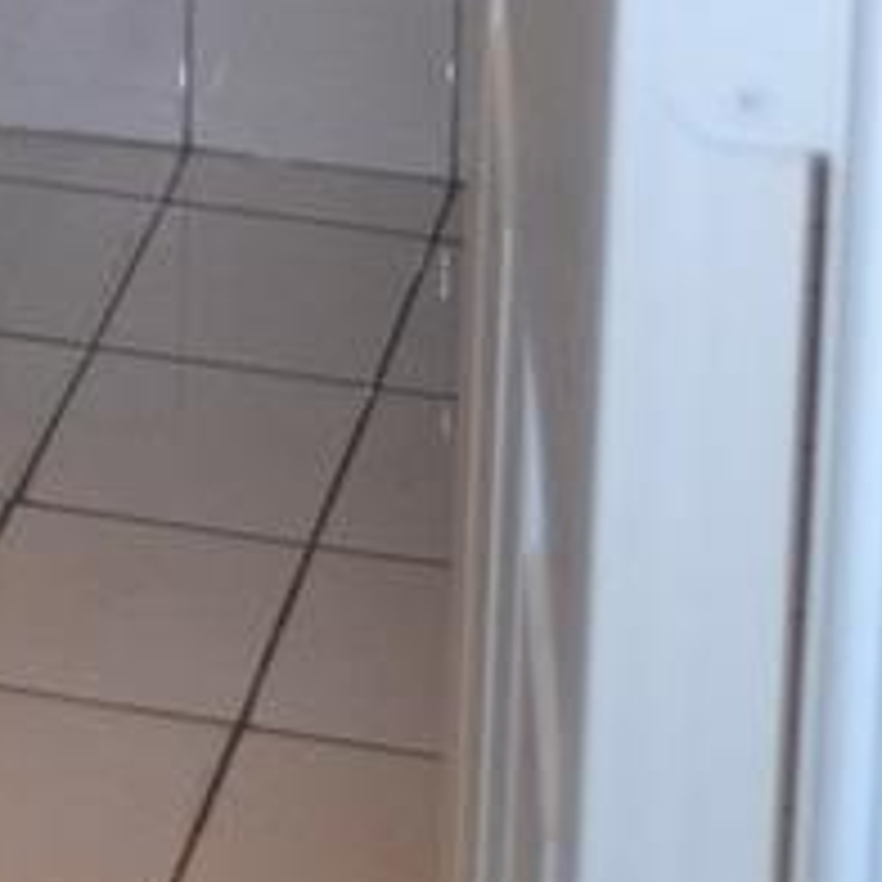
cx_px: -839
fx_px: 5852
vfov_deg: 7.8
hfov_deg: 8.2
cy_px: -1426
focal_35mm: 203
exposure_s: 1/60
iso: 800
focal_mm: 26
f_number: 4.2
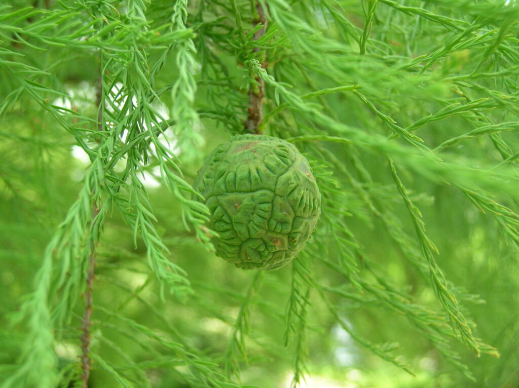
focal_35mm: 58
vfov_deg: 25.2
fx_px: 869
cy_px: 194
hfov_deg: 33.3
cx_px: 260
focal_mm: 9.6
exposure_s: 1/87
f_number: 3.1
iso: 50
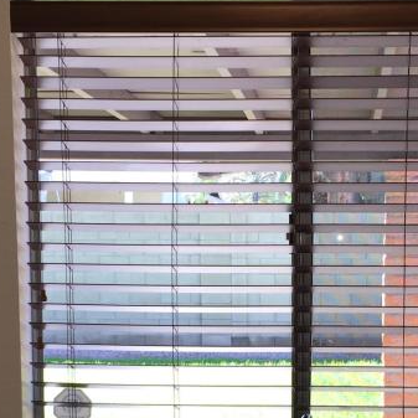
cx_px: 299
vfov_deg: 21.8
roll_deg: -0.3
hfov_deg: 22.0
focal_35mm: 78
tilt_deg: -6.4
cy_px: 358
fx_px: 1066
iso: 32
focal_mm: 4.15
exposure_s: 1/130
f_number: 2.2
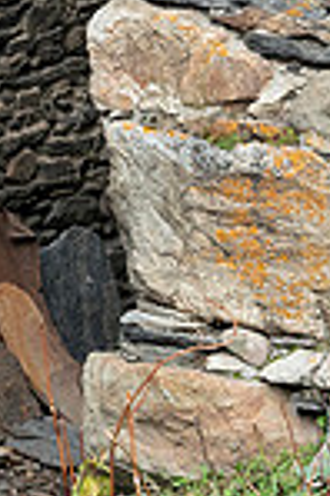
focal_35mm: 501
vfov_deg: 4.1
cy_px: 366
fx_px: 6904
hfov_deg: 2.7
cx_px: -15
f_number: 7.1
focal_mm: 60.05
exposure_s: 1/200
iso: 500
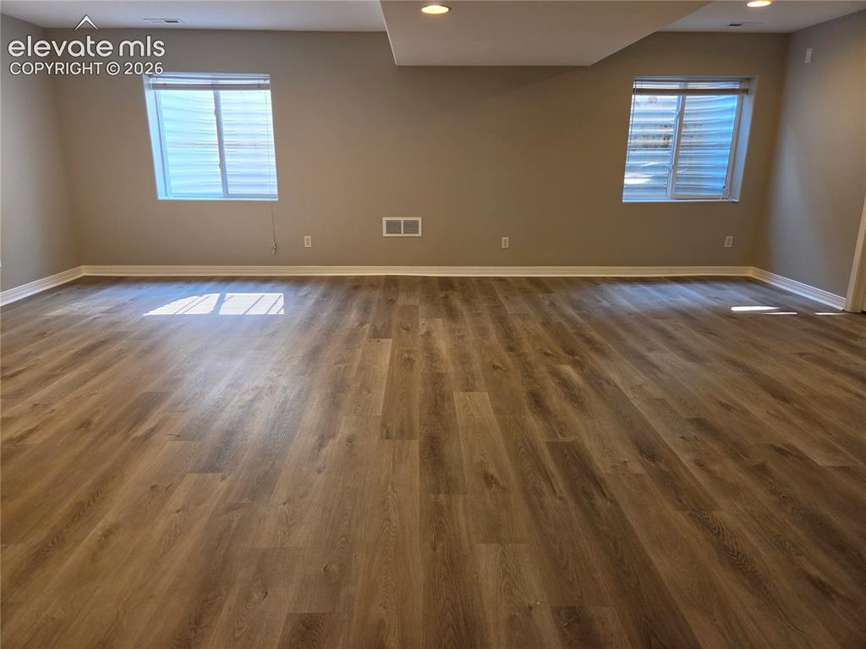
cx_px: 433
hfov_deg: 74.0
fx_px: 575
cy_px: 324
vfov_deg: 58.8
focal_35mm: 23
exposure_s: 1/120
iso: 80
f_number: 1.8
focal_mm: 5.4
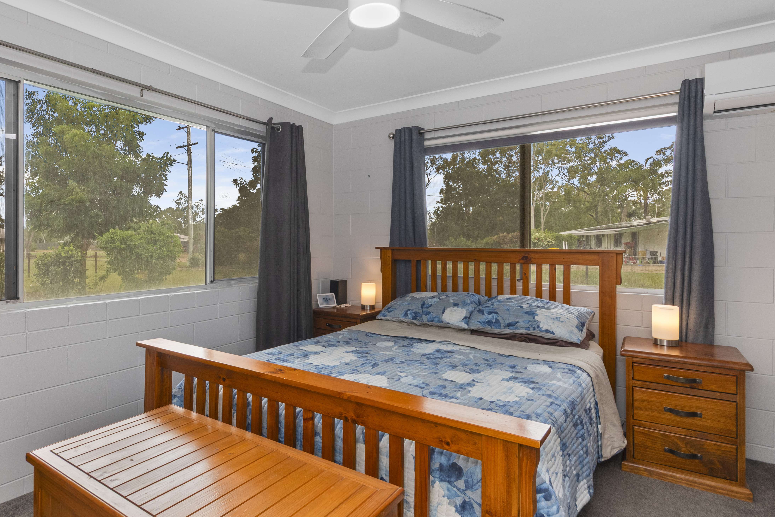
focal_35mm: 19
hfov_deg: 86.1
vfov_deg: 64.5
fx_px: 409
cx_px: 322
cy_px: 238
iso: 400
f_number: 8
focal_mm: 10
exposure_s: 1/20
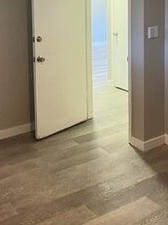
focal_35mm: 54
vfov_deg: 33.5
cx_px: 76
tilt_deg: -4.0
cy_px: 18
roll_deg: +1.3
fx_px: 350
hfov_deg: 27.0
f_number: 1.6
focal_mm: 5.1
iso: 250
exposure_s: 1/60
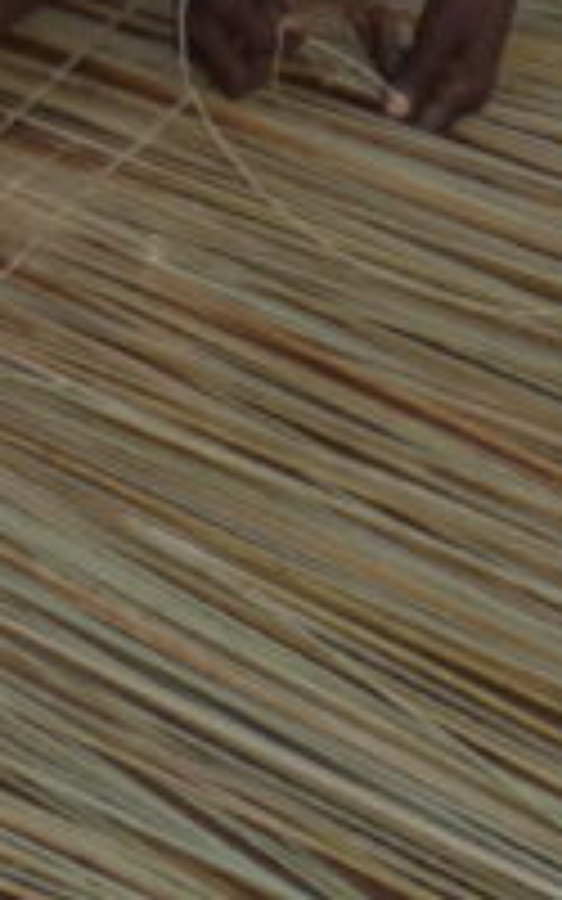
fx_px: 4117
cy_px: -814
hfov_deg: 7.5
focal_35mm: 168
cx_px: -598
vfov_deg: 11.4
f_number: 3.3
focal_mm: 5.5
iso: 80
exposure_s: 1/200
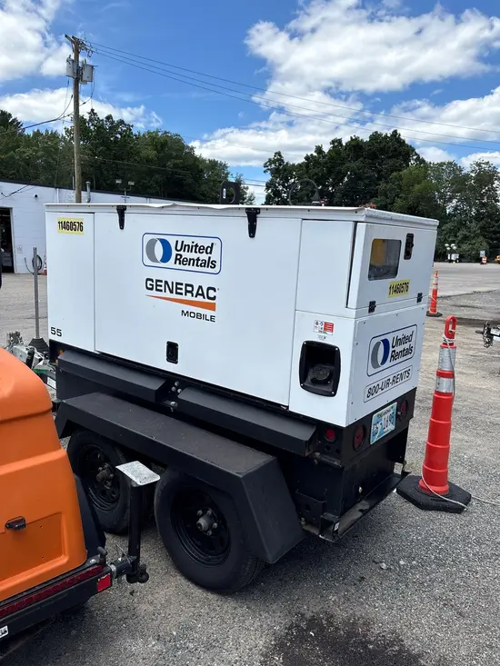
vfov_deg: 67.3
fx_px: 501
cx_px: 250
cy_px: 333
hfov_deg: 53.1
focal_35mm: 26
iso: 50
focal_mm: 5.96
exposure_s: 1/2985
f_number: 1.6
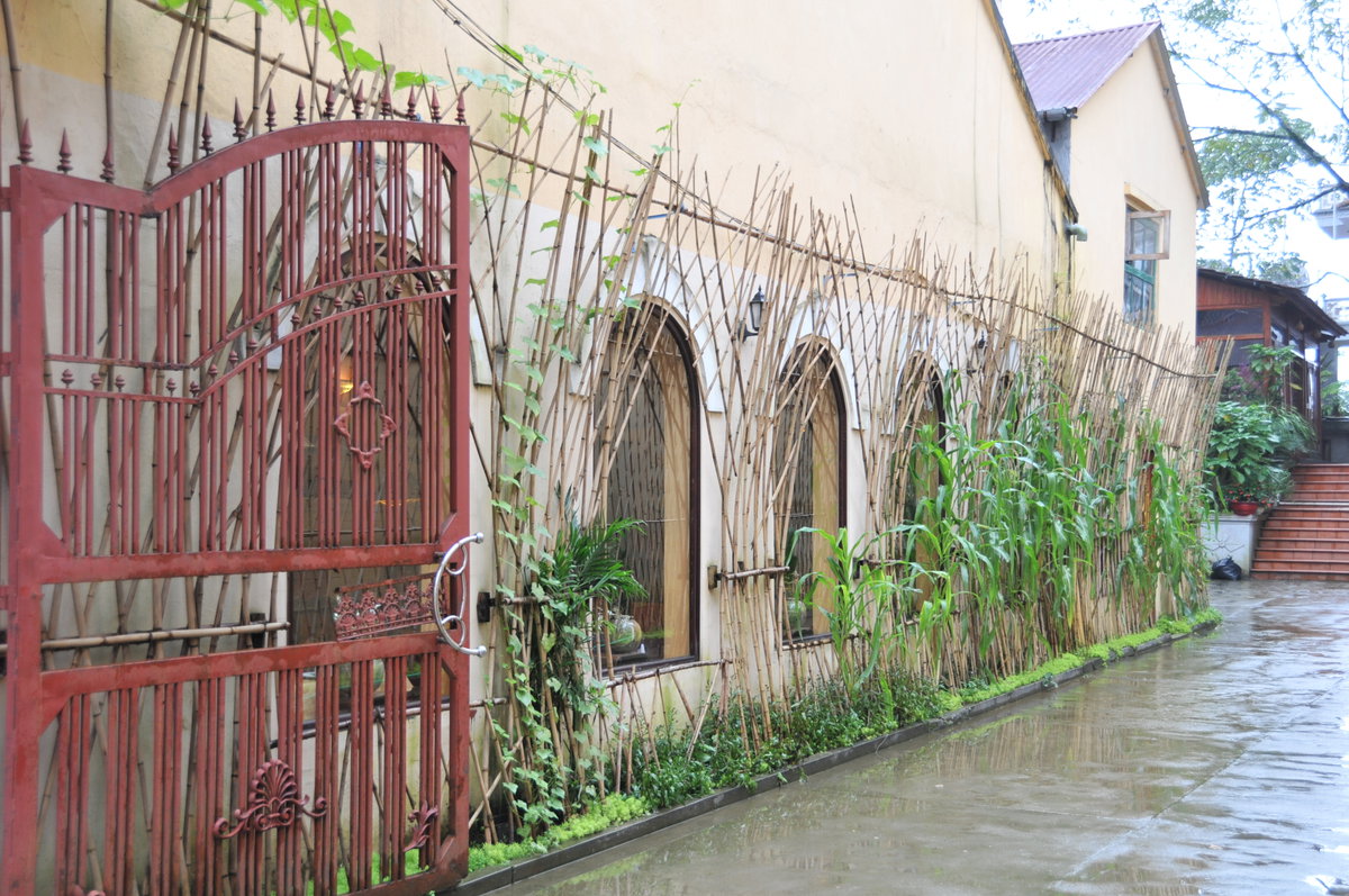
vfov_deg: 28.9
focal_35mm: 46
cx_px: 674
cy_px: 448
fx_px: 1740
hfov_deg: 42.4
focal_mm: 31
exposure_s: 1/50
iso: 200
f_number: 4
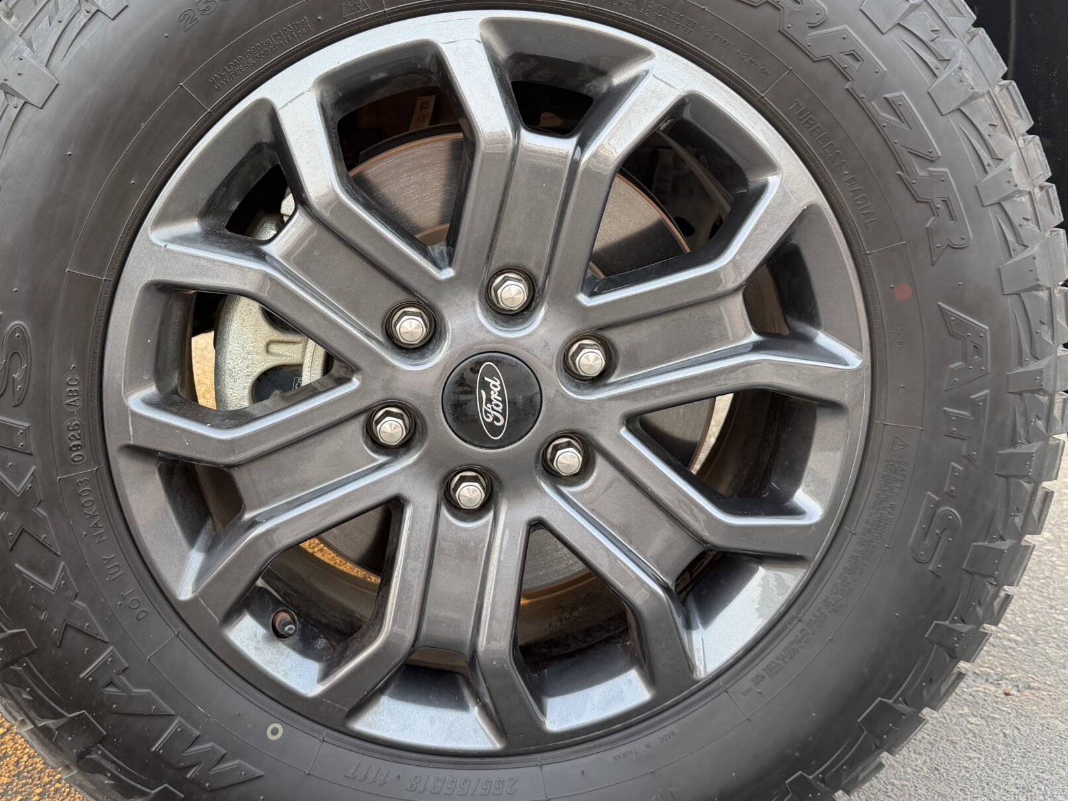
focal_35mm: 38
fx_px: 1172
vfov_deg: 37.5
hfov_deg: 48.8
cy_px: 308
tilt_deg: -9.2
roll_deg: +0.0
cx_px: 445
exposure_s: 1/121
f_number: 1.78
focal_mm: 6.76
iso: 160
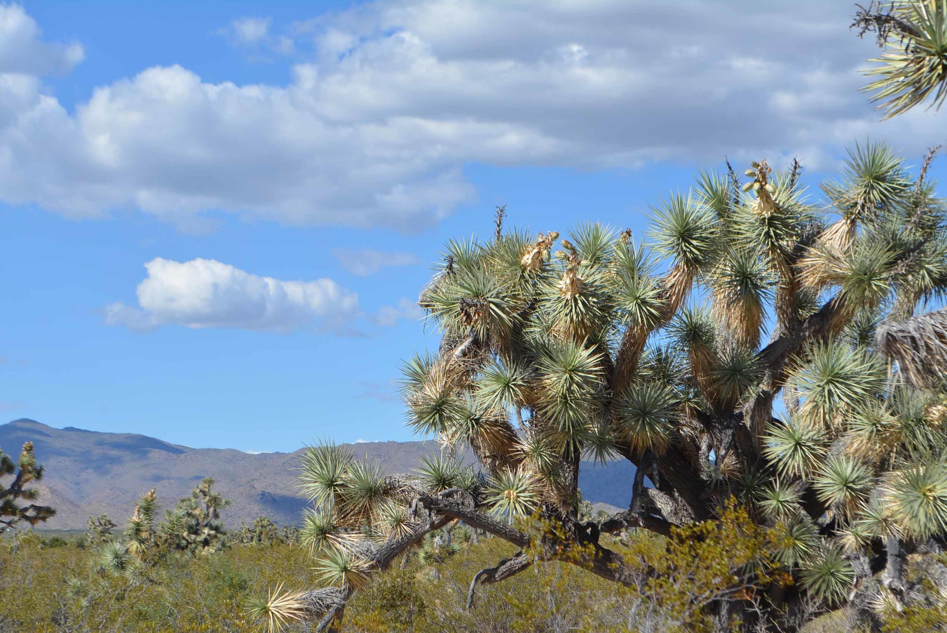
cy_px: 381
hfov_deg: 20.5
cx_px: 430
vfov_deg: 13.8
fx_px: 2622
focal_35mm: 100
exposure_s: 1/320
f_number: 9
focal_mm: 55
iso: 100
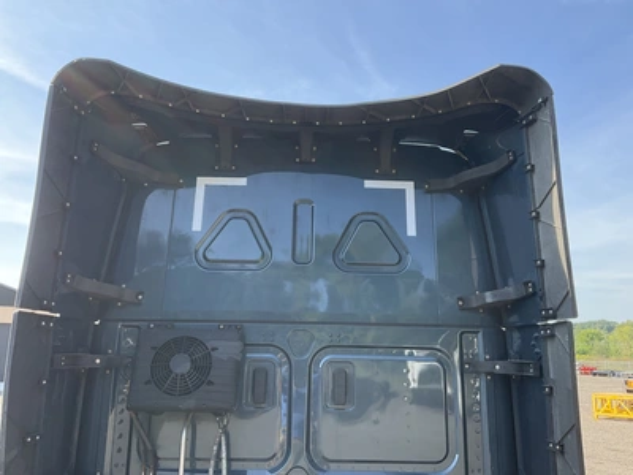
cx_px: 316
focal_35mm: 29
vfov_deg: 48.2
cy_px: 238
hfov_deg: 61.7
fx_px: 530
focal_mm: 3
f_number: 1.8
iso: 25
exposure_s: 1/406
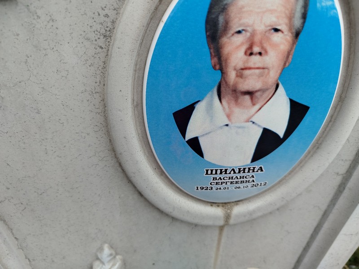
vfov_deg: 56.8
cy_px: 134
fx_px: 249
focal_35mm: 24
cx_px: 180
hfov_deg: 71.6
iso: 50
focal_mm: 5.31
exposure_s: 1/438
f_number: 1.7
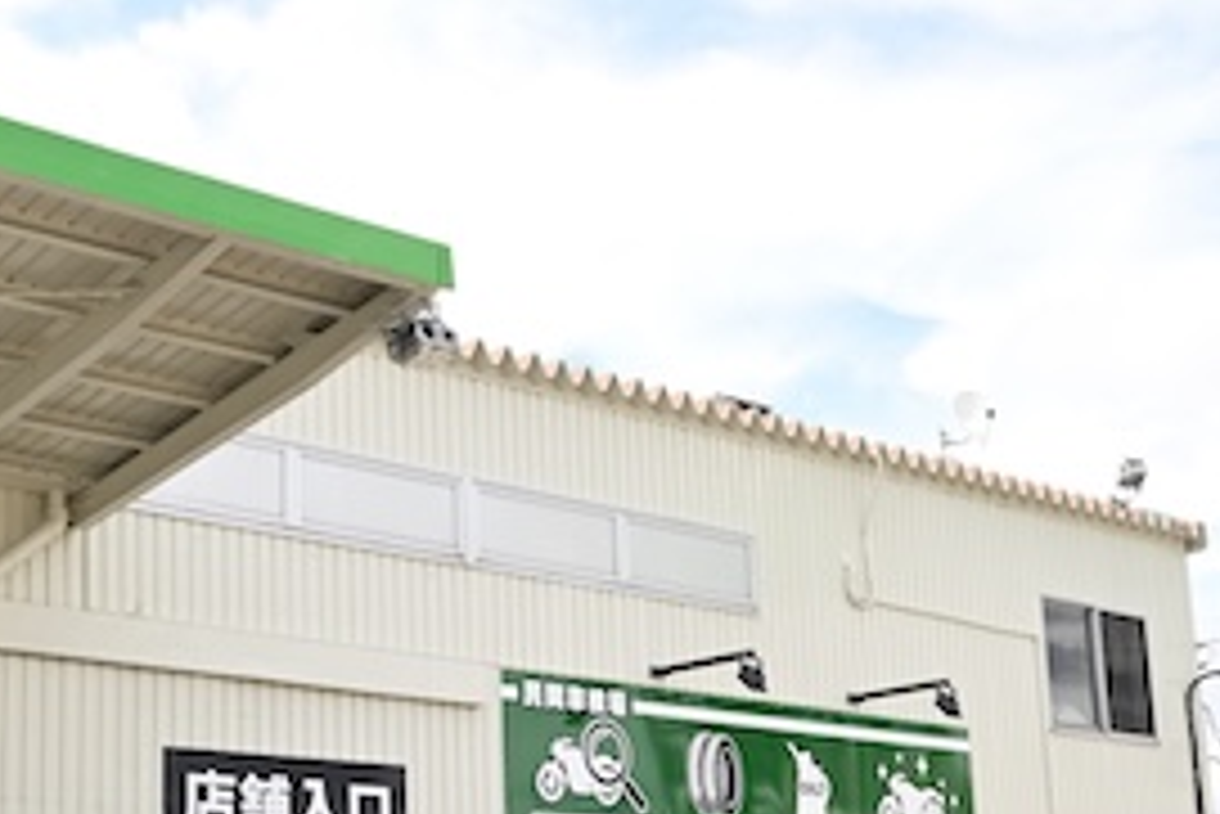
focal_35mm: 59
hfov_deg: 33.6
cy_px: 618
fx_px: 2000
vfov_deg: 22.8
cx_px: 392
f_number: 8
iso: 200
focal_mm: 20
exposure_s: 1/250
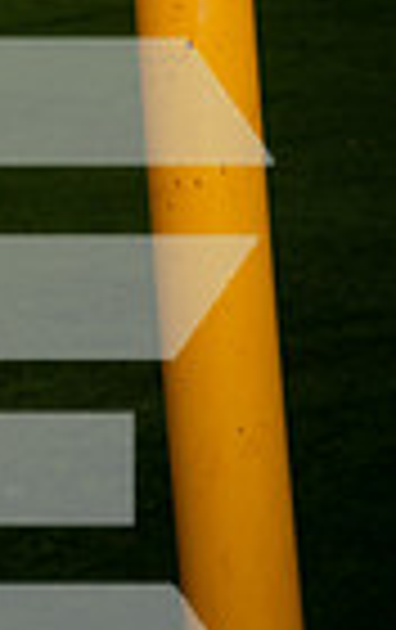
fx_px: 3336
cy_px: -70
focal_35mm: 194
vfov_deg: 10.6
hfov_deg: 6.2
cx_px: -873
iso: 250
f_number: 10
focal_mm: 46
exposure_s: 1/250
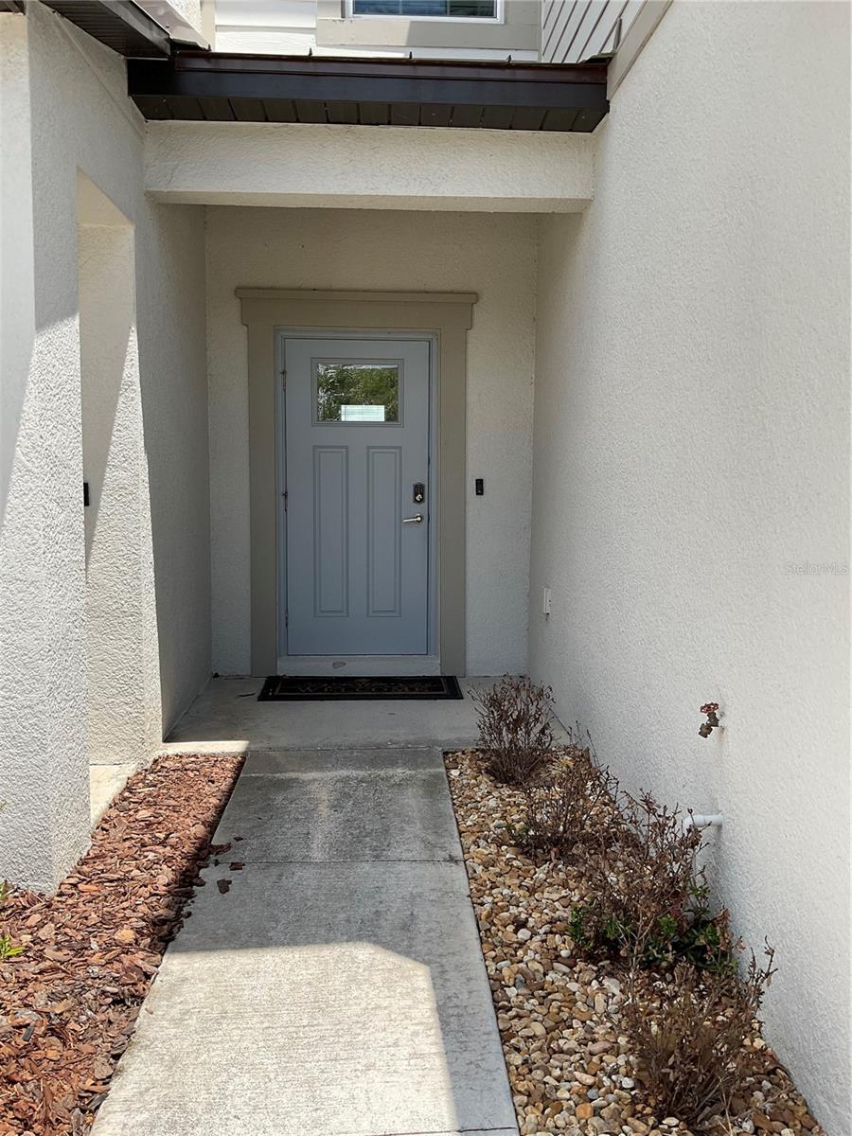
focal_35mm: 29
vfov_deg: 61.7
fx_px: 952
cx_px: 426
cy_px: 568
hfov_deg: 48.2
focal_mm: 3
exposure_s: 1/1121
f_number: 1.8
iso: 16
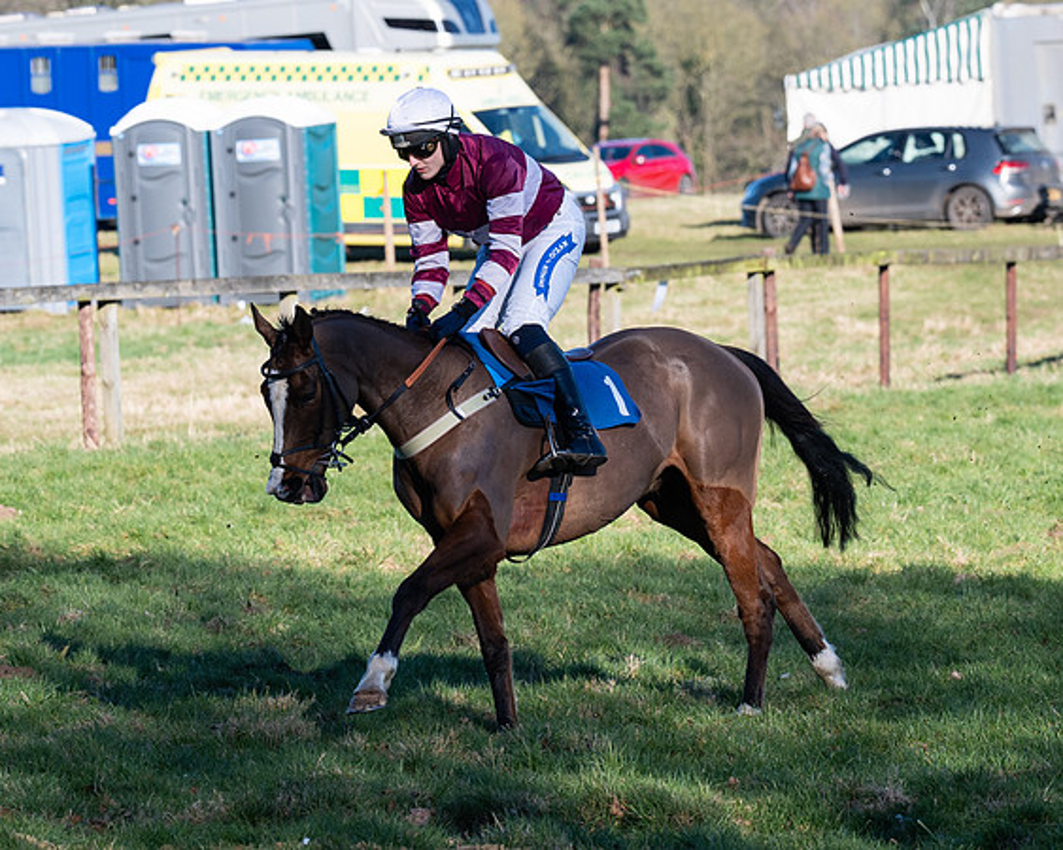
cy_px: 482
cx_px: 533
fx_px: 9589
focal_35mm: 305
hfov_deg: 6.3
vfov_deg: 5.1
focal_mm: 135
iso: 200
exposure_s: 1/1250
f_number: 5
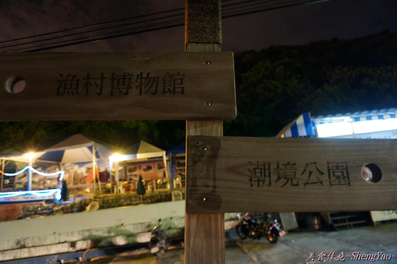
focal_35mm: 24
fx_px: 264
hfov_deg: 73.8
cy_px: 132
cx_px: 198
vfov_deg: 53.1
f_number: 3.5
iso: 3200
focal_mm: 16
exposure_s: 1/2.5
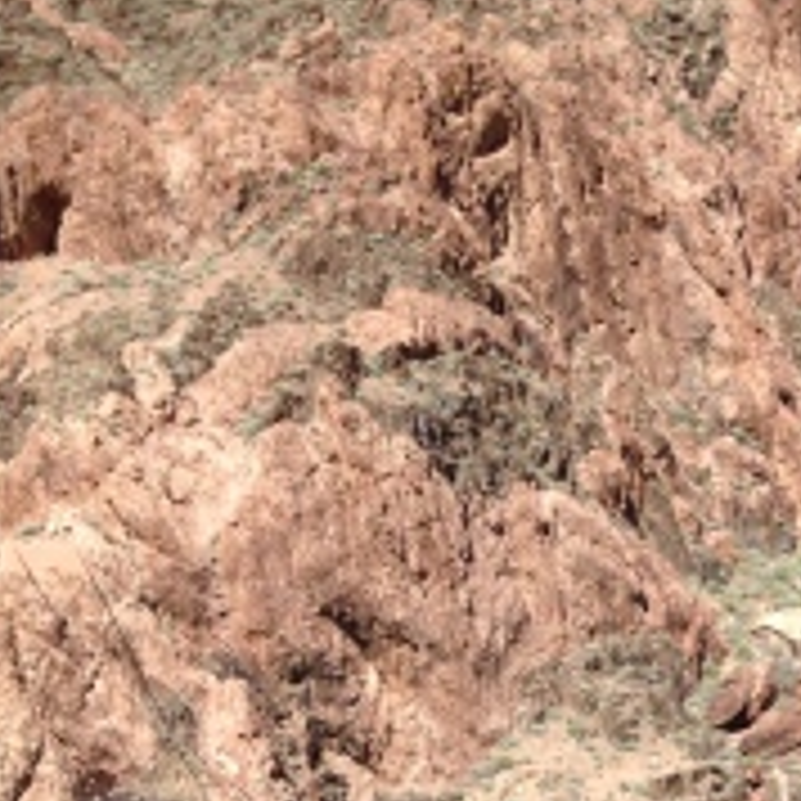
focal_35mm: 105
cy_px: 954
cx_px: 734
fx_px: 2749
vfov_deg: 16.0
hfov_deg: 16.3
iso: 50
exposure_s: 1/1323
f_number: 2.4
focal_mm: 4.12
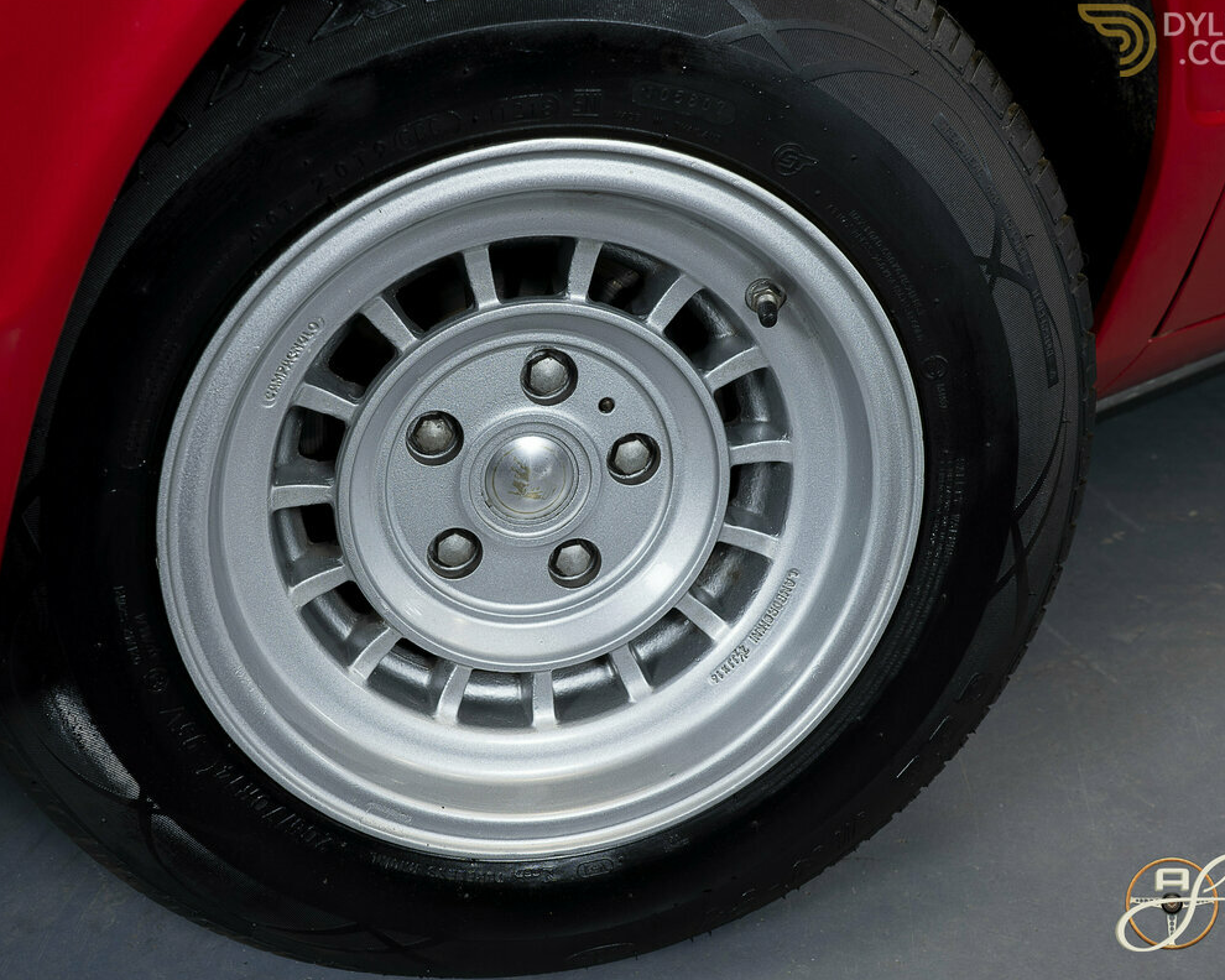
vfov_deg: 44.5
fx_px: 1196
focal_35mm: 33
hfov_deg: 54.1
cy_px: 486
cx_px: 533
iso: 250
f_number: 7.1
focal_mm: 29
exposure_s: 1/4
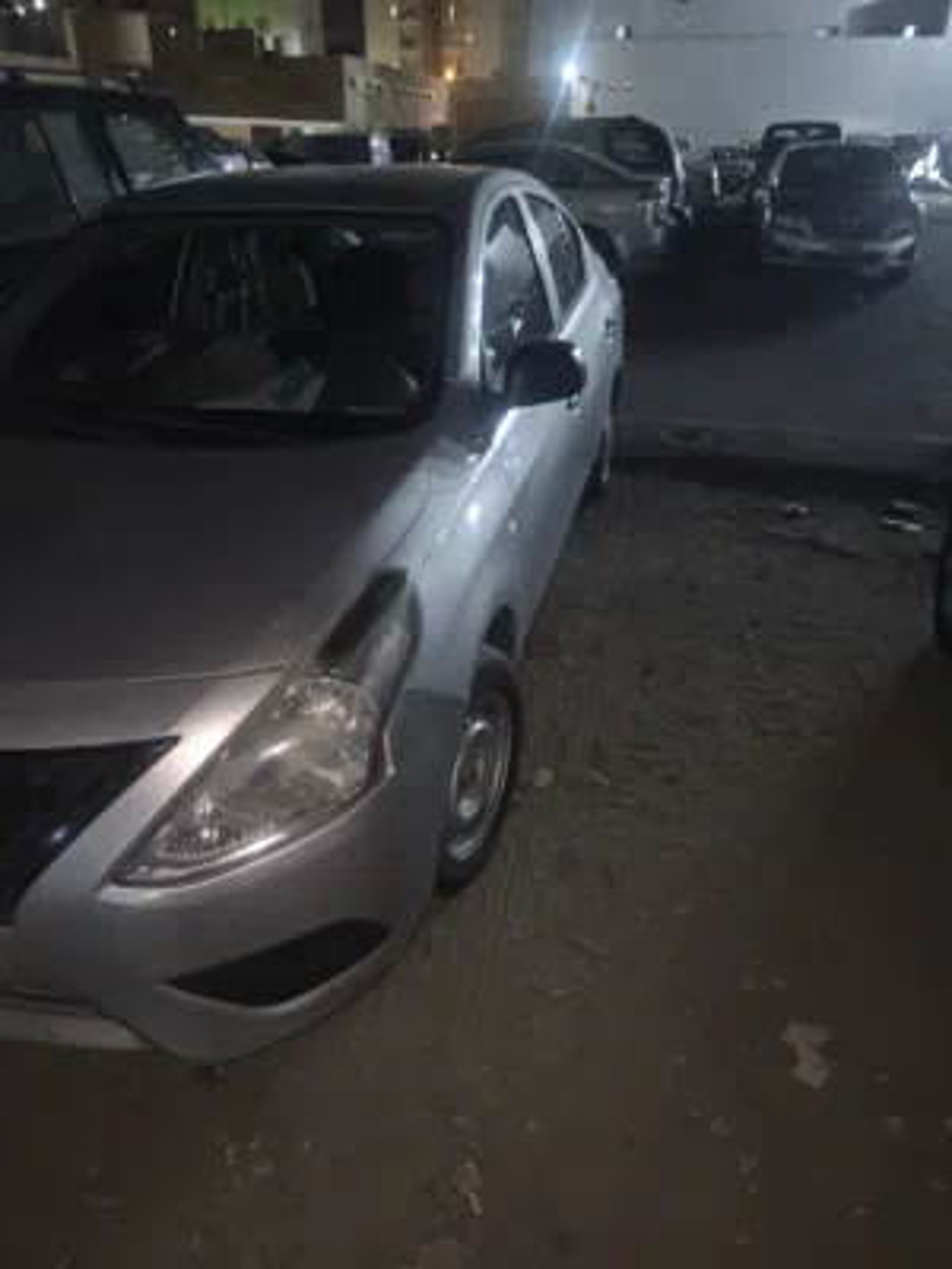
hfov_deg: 58.9
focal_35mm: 23
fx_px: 843
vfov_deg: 73.9
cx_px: 476
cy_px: 634
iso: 1250
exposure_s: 1/12
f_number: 1.7
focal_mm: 6.3
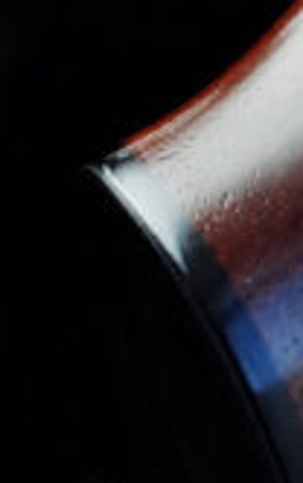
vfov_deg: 11.6
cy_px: -137
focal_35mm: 176
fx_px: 2321
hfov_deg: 7.4
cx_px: 414
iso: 400
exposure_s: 1/100
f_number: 6.3
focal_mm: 18.3
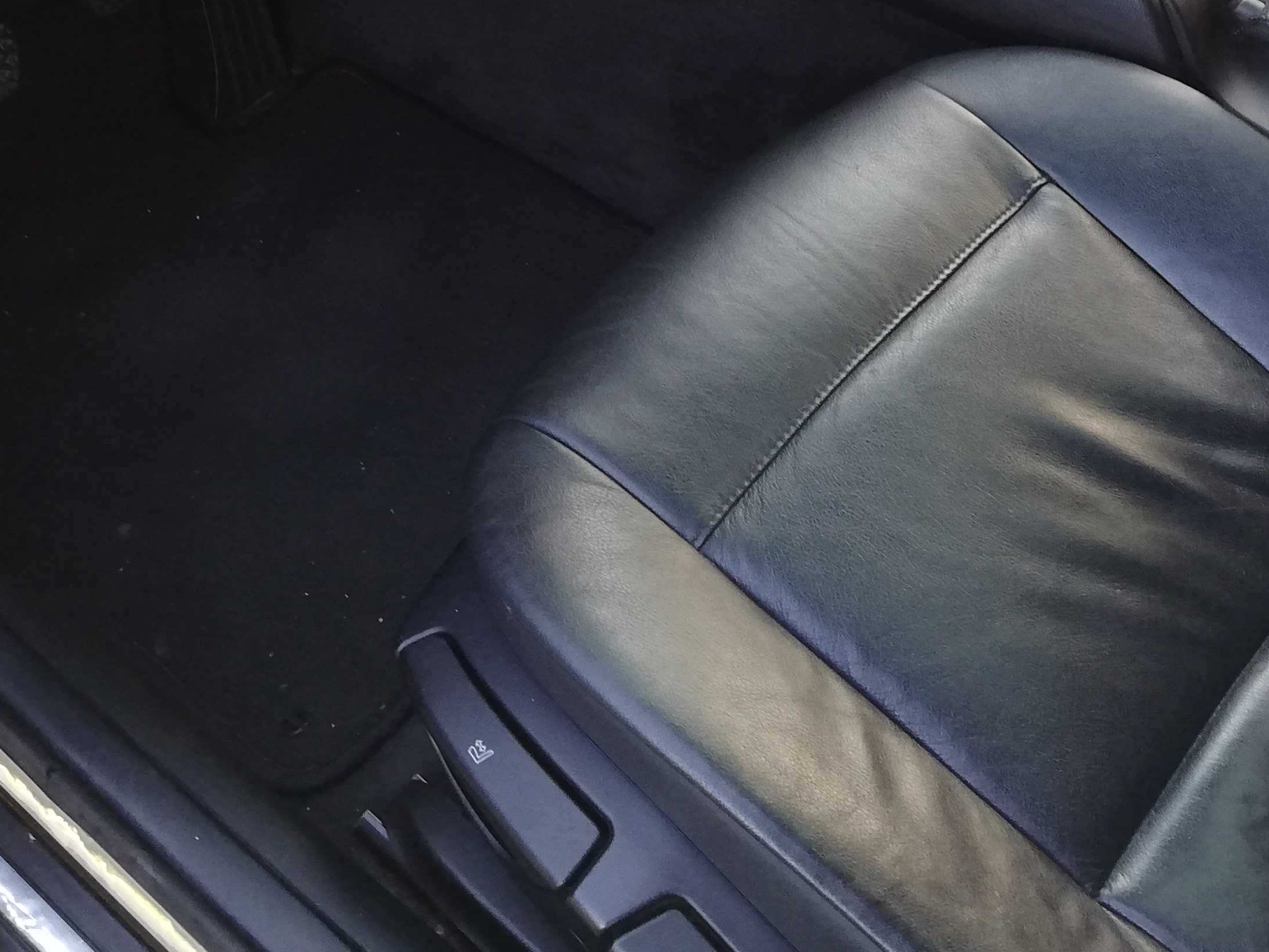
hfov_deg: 34.9
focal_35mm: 55
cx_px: 684
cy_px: -27
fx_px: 2016
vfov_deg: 25.1
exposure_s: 1/50
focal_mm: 3.81
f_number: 2.2
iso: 100
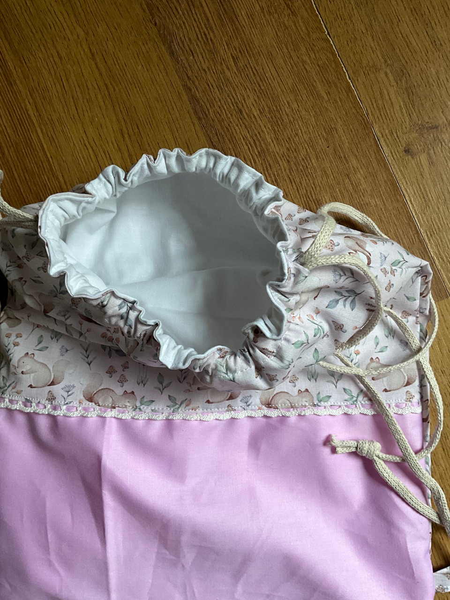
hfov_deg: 48.2
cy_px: 300
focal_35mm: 29
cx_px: 225
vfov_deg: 61.7
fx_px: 503
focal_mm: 3
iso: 100
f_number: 1.8
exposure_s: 1/60
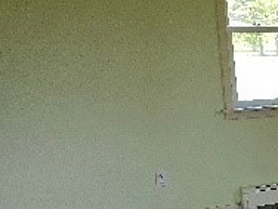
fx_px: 787
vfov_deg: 15.0
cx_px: 566
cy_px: 166
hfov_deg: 15.6
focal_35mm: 98
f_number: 1.7
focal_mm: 6.3
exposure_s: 1/182
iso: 125
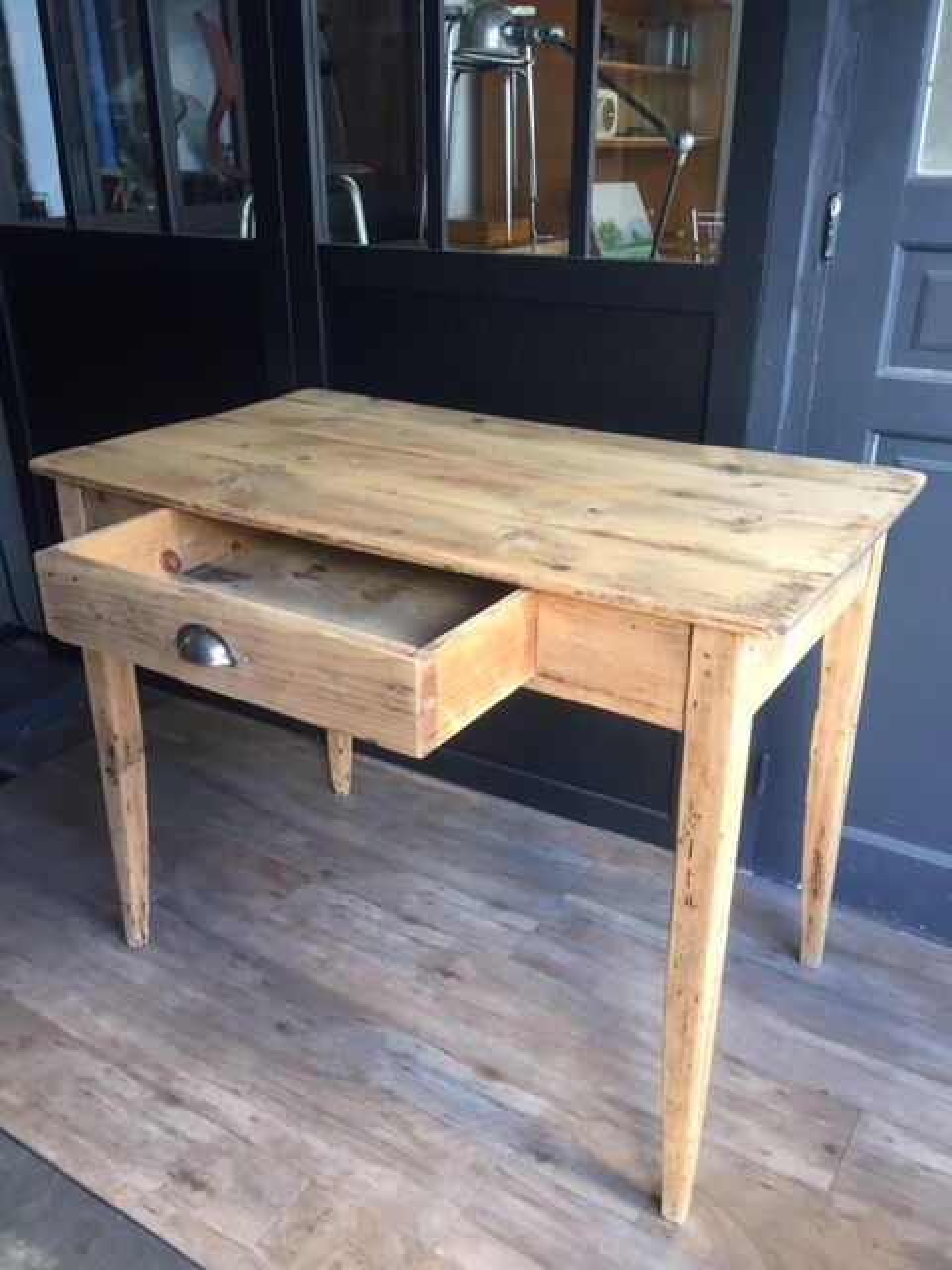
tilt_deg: -23.3
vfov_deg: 61.7
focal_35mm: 29
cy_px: 635
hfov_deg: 48.2
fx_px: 1063
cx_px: 476
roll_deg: +0.8
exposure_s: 1/33
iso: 100
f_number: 2.2
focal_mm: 4.15
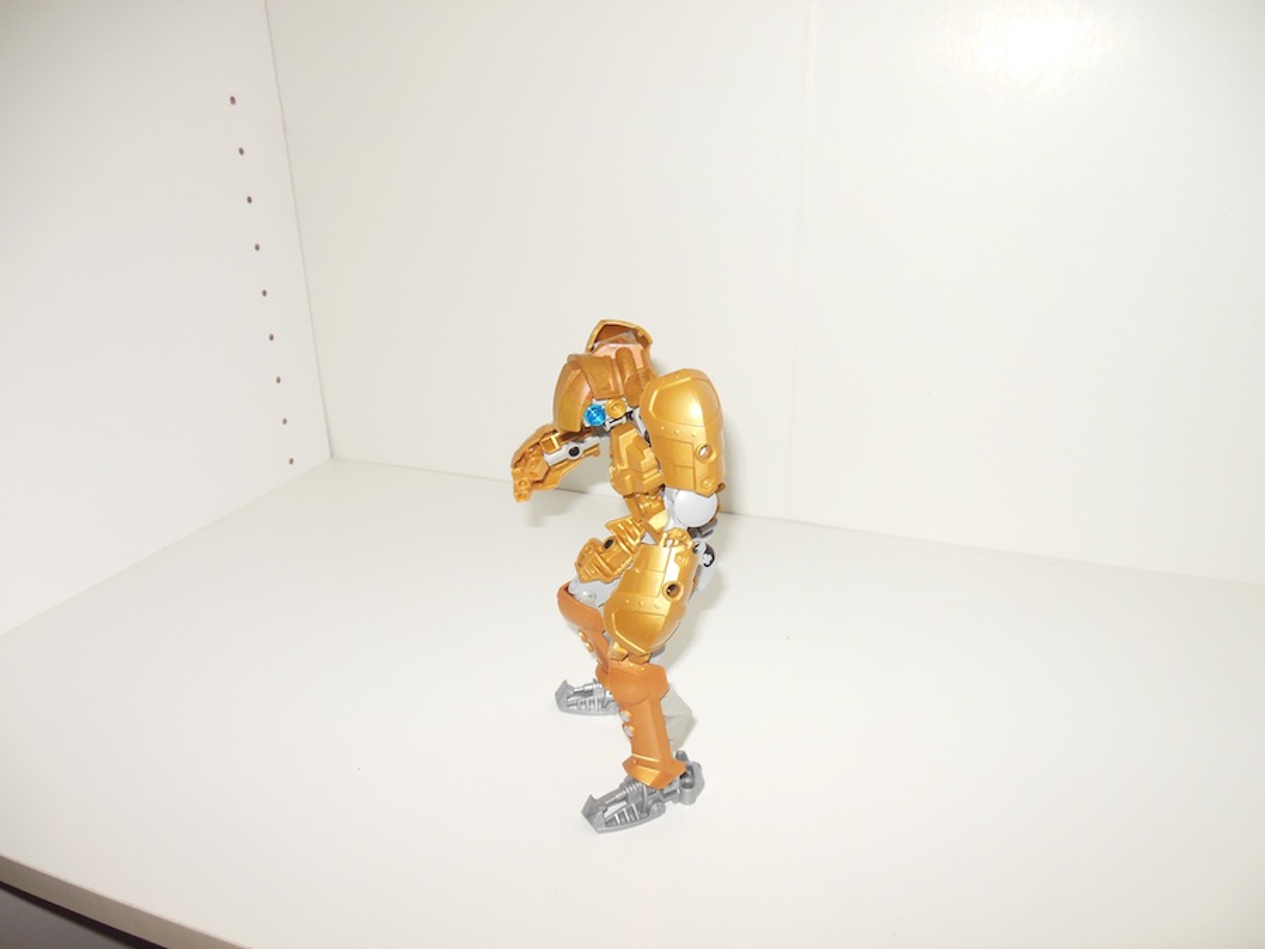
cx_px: 632
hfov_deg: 69.4
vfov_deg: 54.9
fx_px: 914
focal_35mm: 25
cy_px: 474
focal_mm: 4.5
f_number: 3.2
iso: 125
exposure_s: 1/25
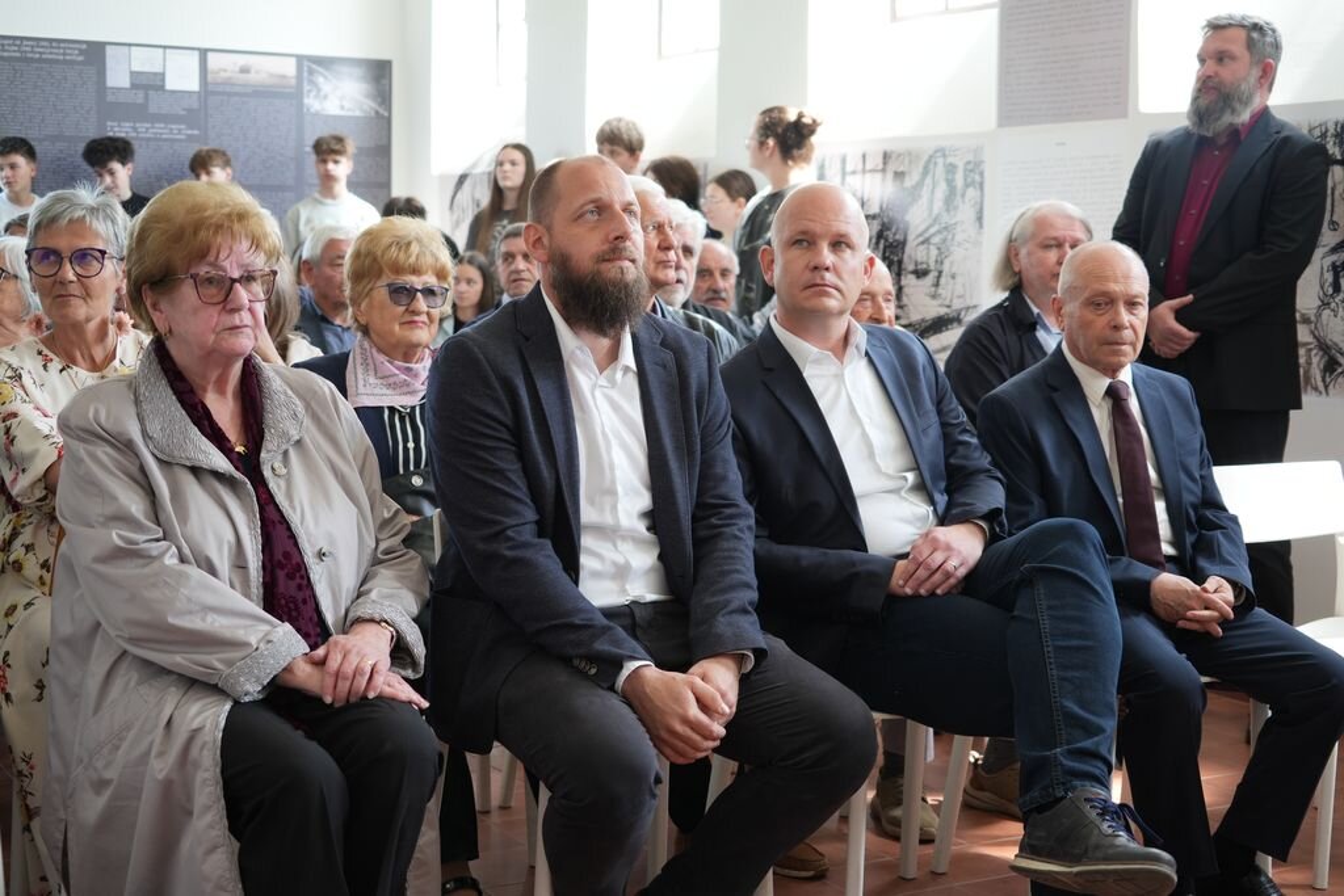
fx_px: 1867
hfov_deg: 39.6
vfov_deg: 27.0
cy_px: 448
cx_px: 672
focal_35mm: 50
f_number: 4.5
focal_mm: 50
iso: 400
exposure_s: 1/50
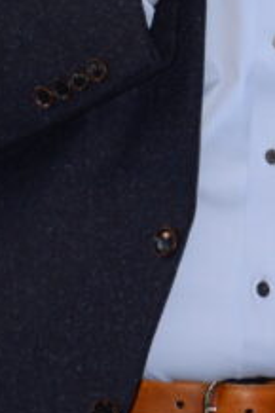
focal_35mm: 555
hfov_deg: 2.5
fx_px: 6366
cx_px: 259
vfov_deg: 3.7
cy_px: -197
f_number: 6.3
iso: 800
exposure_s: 1/100
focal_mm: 105
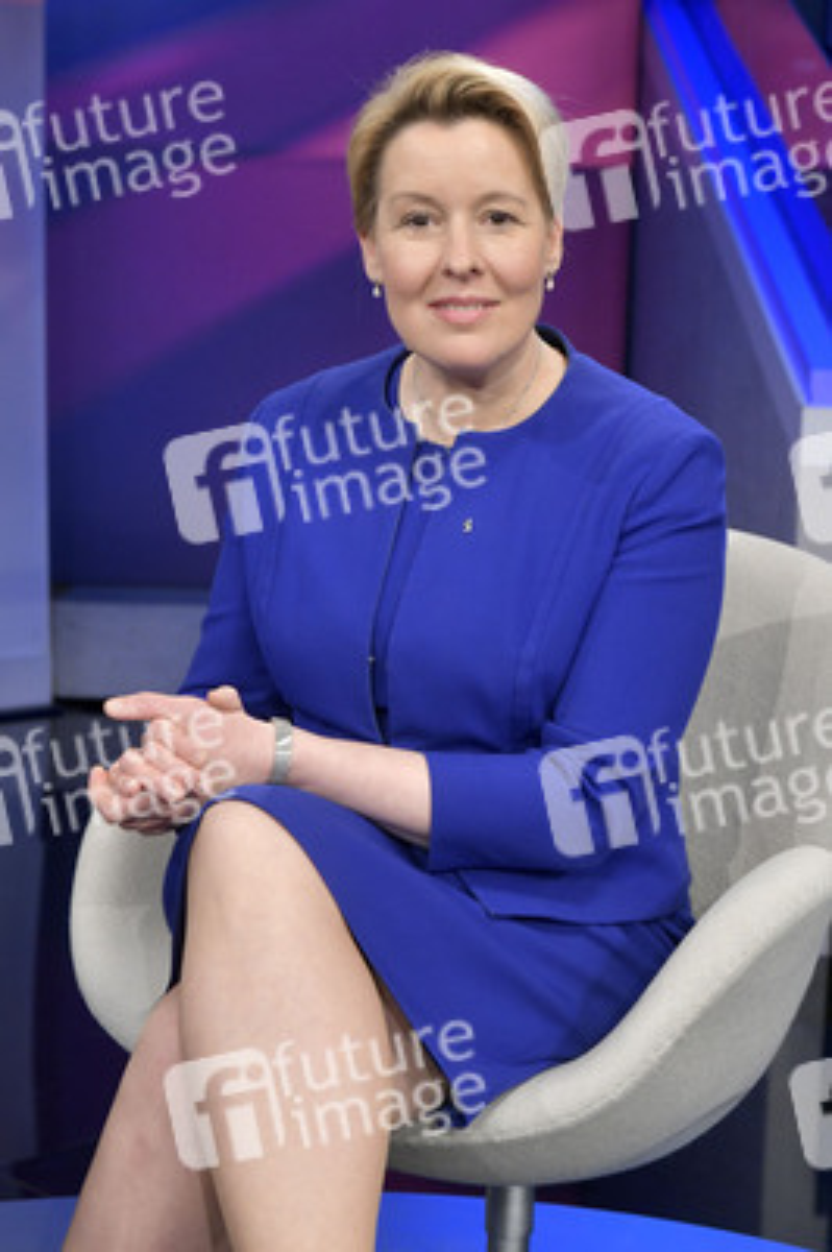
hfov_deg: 22.6
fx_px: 2083
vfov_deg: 33.4
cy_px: 626
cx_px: 416
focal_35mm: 60
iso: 2500
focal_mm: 60
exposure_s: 1/200
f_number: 6.3
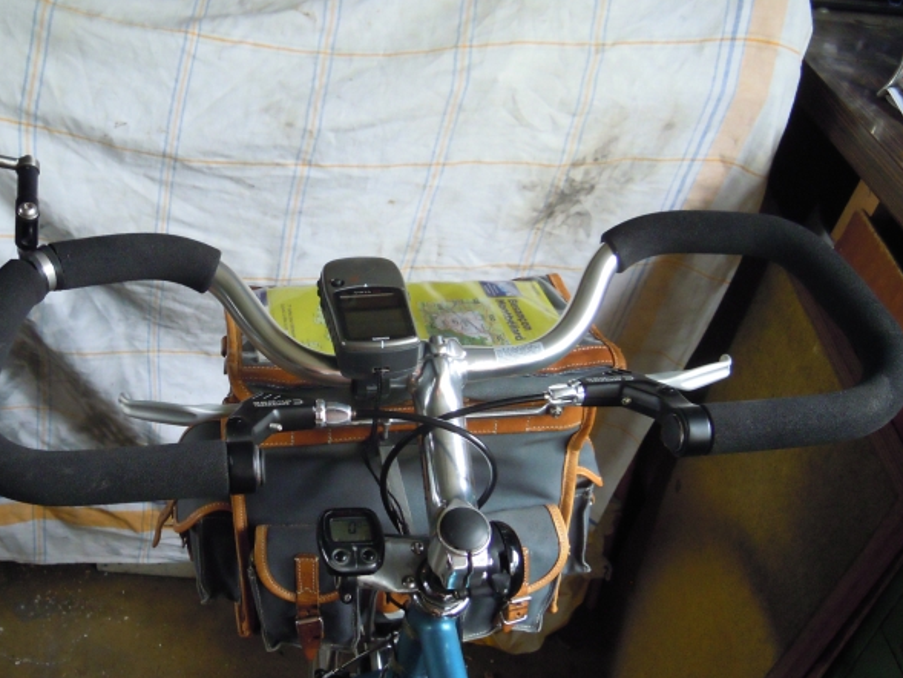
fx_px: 991
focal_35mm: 38
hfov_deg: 48.4
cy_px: 406
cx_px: 331
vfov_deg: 37.6
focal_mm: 5
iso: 360
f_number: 2.7
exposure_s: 1/30
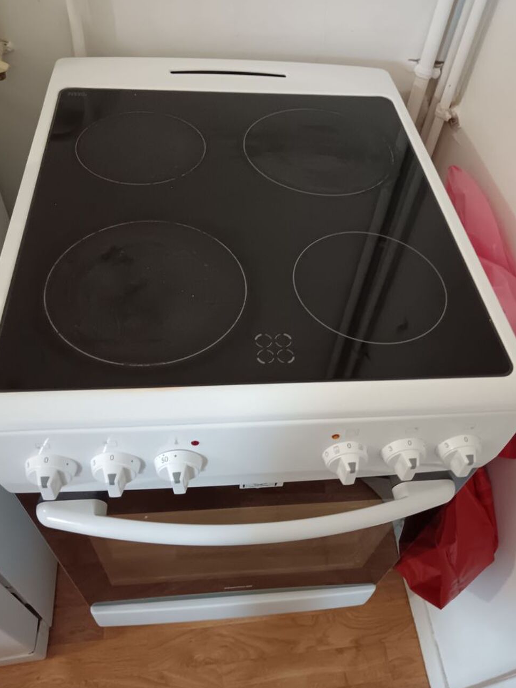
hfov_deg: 49.7
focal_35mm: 28
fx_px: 557
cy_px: 337
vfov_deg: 63.4
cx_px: 262
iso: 3549
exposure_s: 1/25
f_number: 1.9
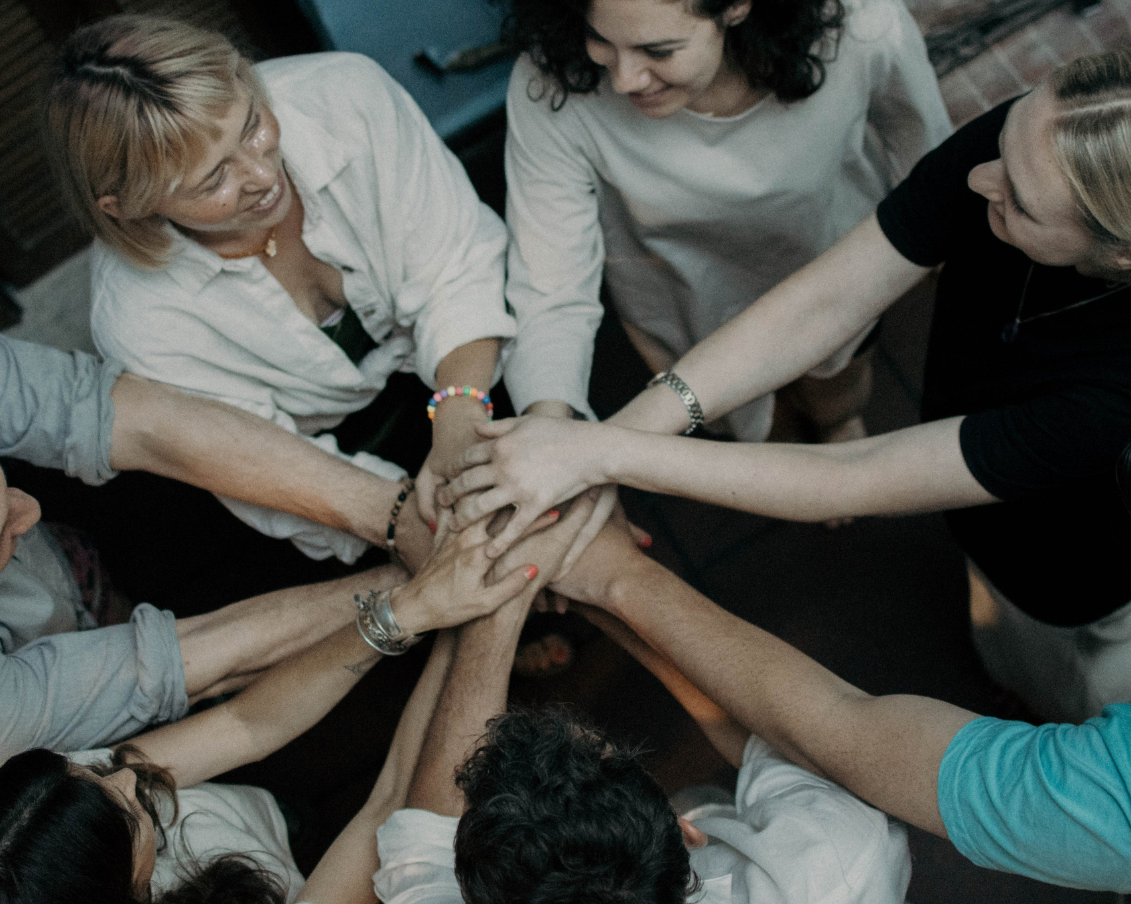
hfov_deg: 25.7
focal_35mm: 74
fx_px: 2477
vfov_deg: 20.7
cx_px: 472
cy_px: 391
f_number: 2.2
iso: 1250
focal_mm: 35
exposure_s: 1/200
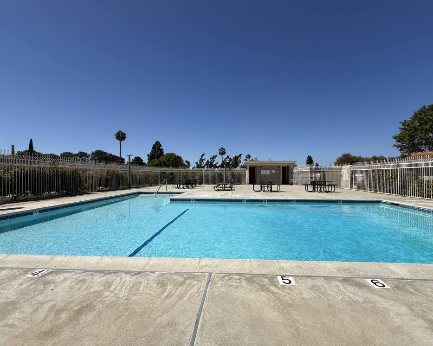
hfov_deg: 96.7
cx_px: 230
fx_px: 192
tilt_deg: +0.3
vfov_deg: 84.0
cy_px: 175
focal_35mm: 15
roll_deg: -0.4
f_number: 2.2
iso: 50
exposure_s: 1/4425
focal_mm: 2.22
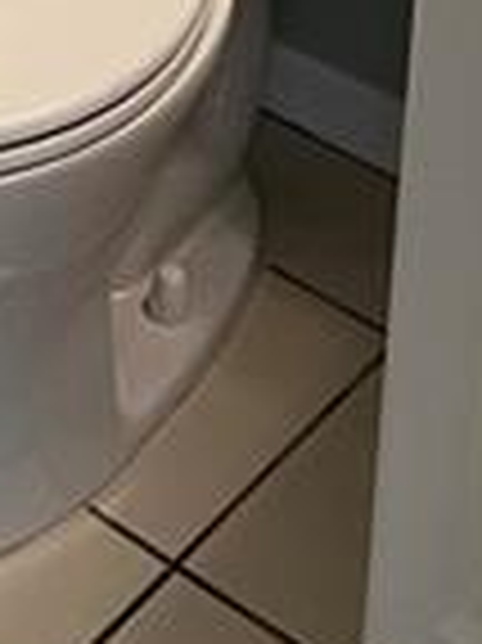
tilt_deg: -15.8
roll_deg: -1.6
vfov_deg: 11.7
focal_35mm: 140
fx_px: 2603
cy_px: -883
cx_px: 68
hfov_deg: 10.5
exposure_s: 1/60
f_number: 1.6
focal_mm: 5.1
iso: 100
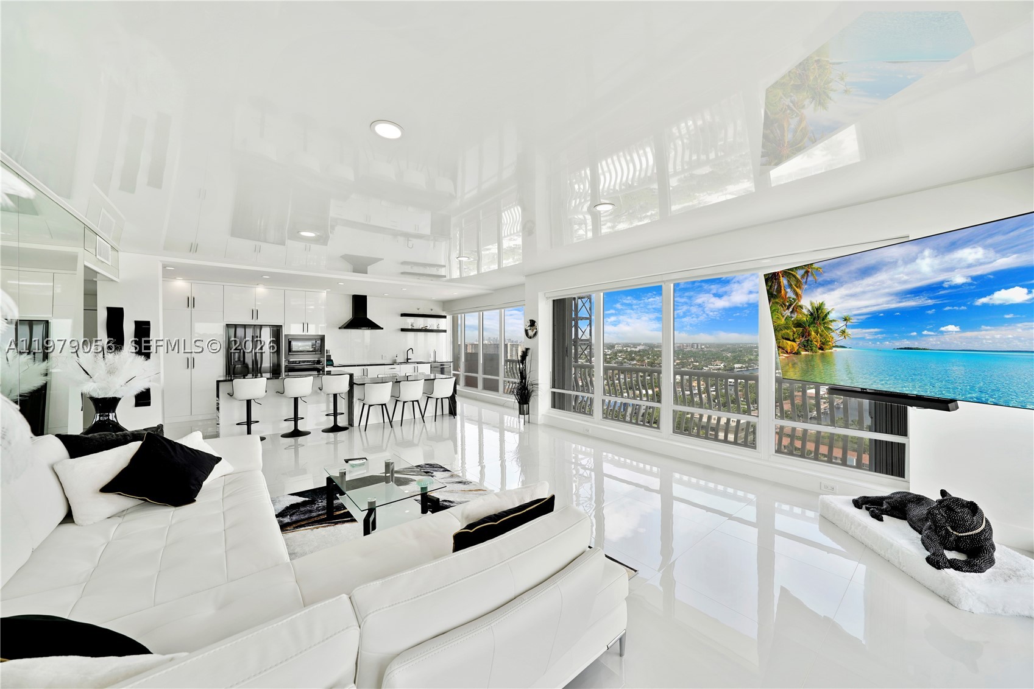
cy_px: 344
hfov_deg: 112.6
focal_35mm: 12
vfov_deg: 90.0
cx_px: 517
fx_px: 345
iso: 200
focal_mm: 12
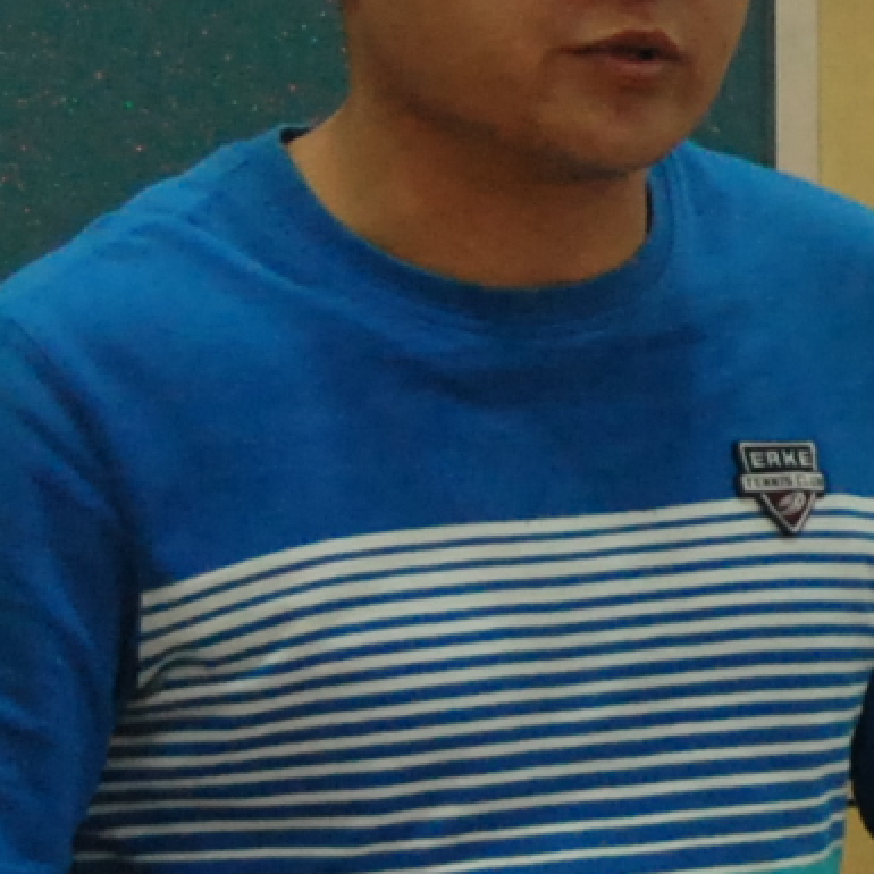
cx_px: 1242
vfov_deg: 7.0
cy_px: 95
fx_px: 7141
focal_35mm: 250
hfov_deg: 6.9
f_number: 4.2
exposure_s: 1/50
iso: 800
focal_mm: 26
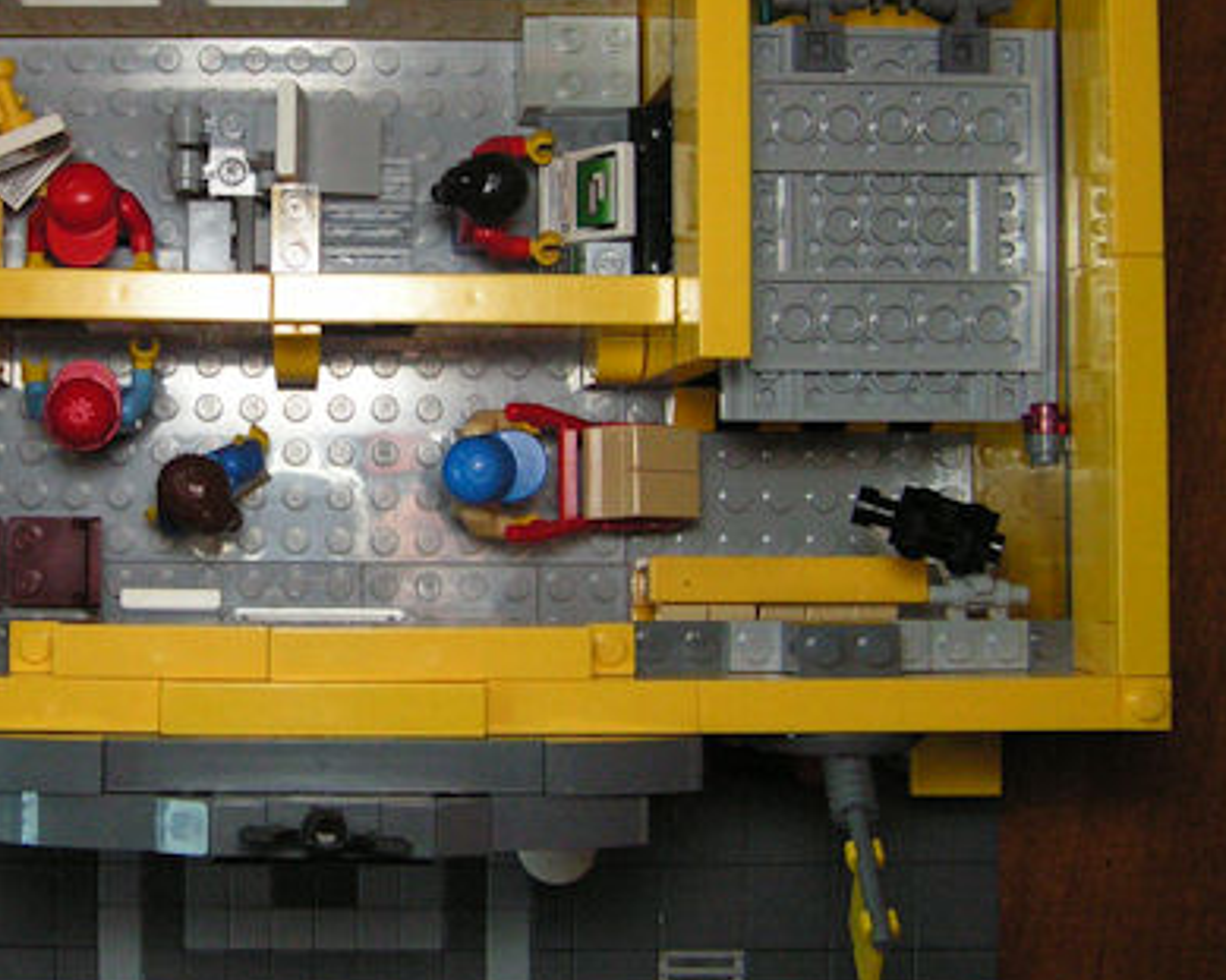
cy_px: 291
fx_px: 2358
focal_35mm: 65
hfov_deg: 28.7
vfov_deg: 23.3
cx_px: 315
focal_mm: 6.3
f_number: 2.8
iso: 200
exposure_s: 1/40
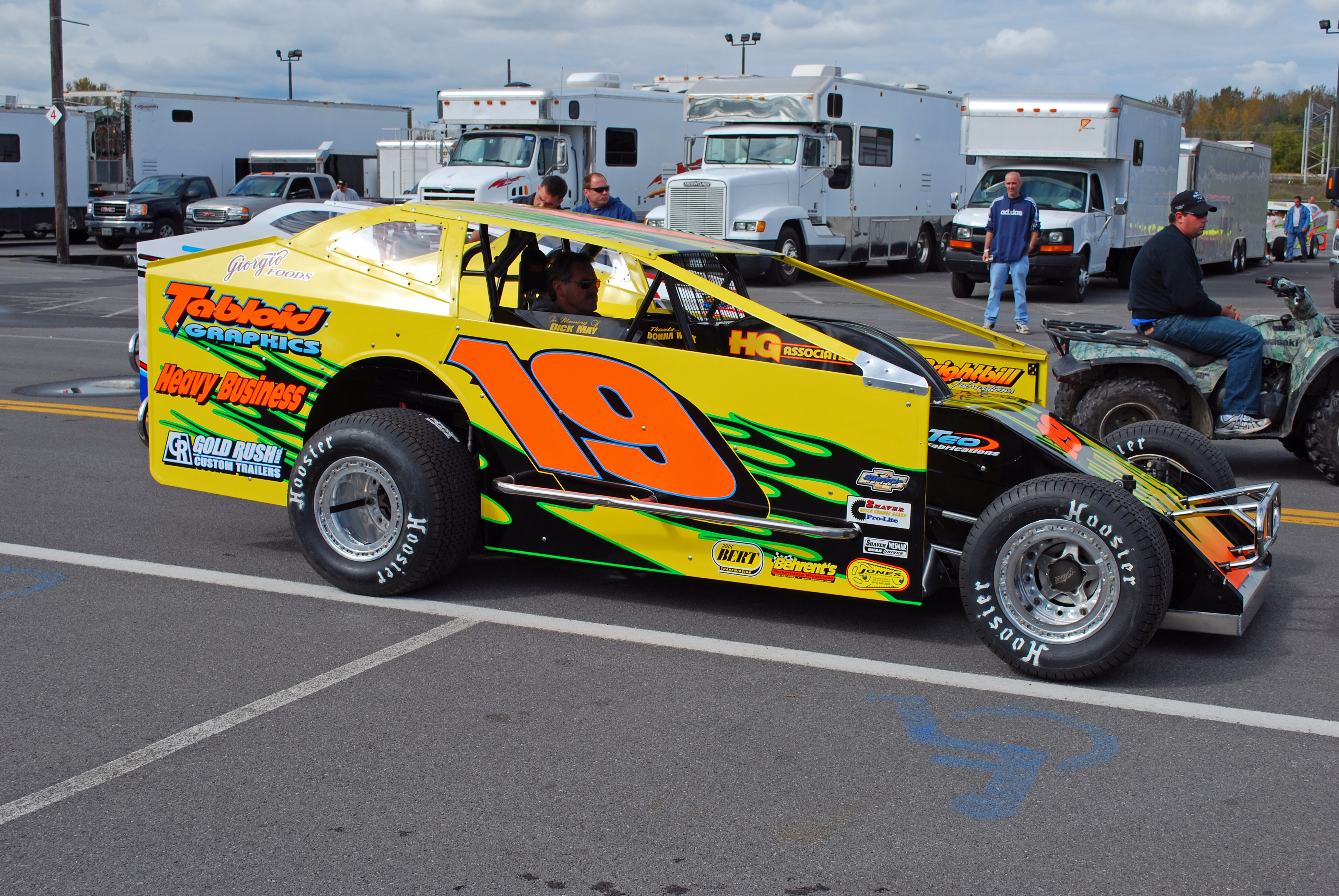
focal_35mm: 44
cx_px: 670
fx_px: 1620
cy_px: 448
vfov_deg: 30.9
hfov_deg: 44.9
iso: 100
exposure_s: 1/250
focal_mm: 29
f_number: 8
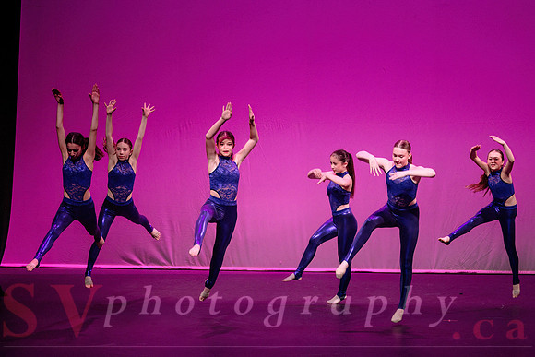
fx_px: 1951
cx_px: 297
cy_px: 212
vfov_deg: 10.4
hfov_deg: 15.6
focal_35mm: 131
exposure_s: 1/400
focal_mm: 100
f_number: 2.8
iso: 1600
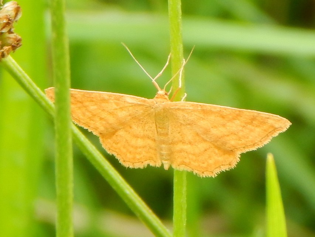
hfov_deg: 8.5
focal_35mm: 232
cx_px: 158
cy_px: 118
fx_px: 2111
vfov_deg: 6.4
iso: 125
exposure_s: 1/60
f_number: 5.6
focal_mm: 41.7
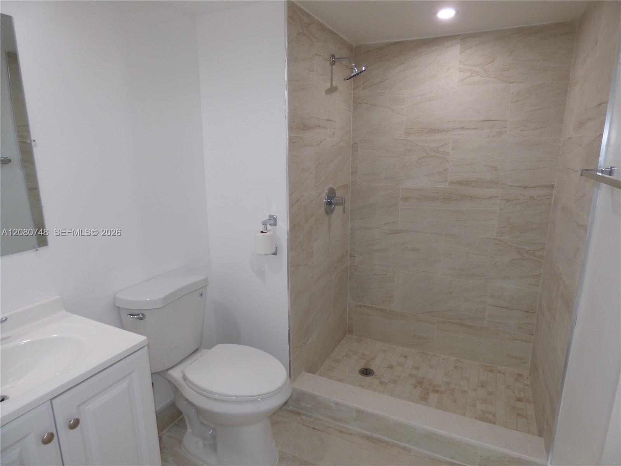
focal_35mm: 20
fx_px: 359
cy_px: 233
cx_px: 310
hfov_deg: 81.7
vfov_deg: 66.0
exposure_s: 1/40
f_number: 2.8
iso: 100
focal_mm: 3.58
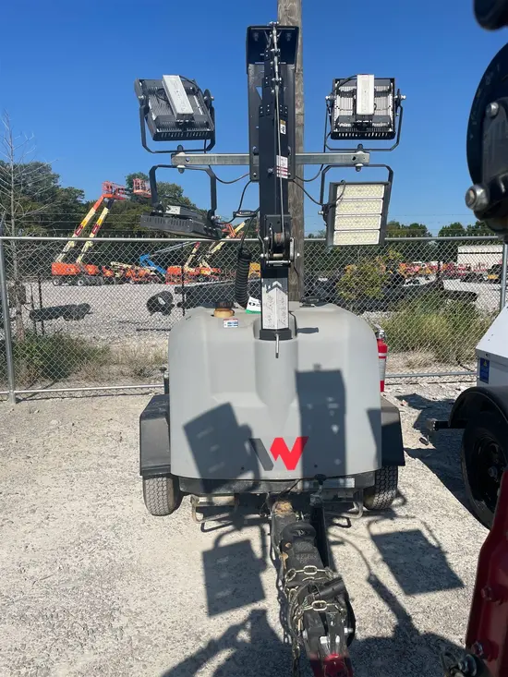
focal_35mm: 26
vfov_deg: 67.3
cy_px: 338
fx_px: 509
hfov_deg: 53.1
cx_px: 254
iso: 32
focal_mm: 4.2
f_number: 1.6
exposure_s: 1/5556
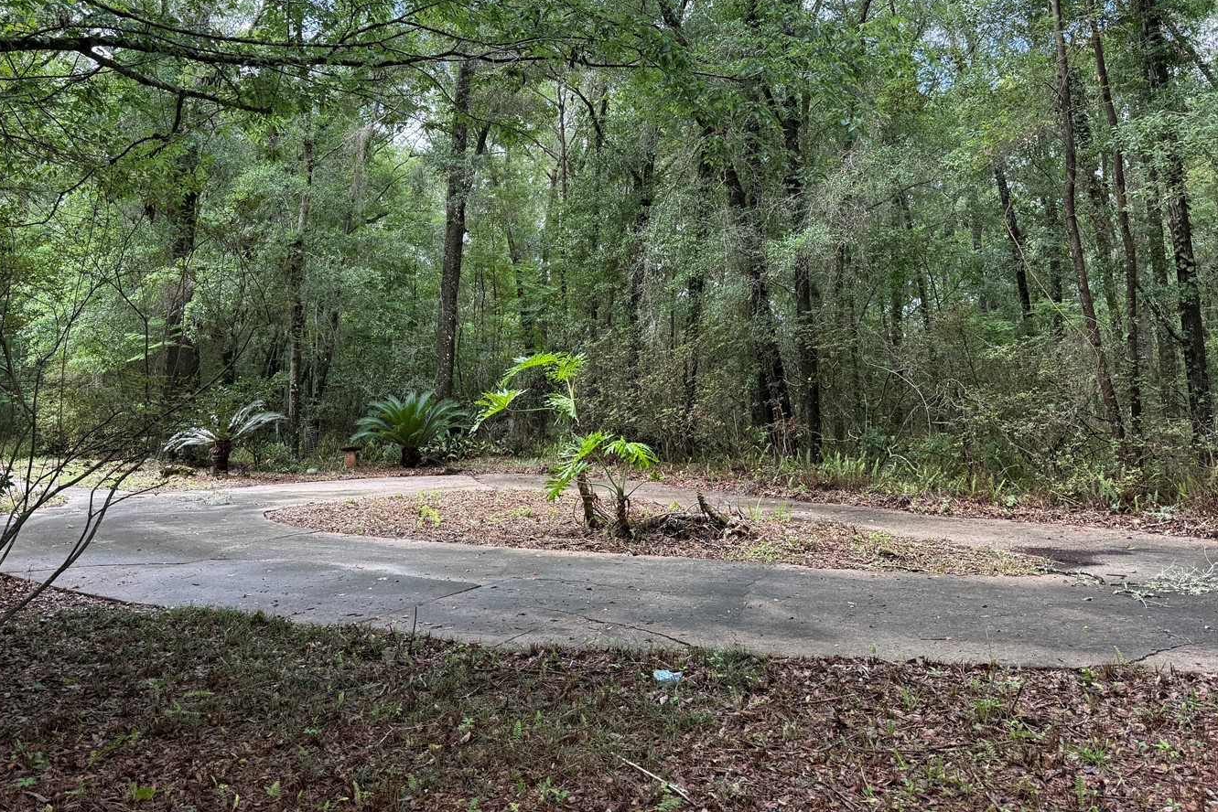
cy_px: 264
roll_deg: -0.3
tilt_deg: +8.2
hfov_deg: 61.9
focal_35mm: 30
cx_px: 577
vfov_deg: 43.0
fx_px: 1015
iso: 100
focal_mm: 6.76
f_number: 1.78
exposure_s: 1/321
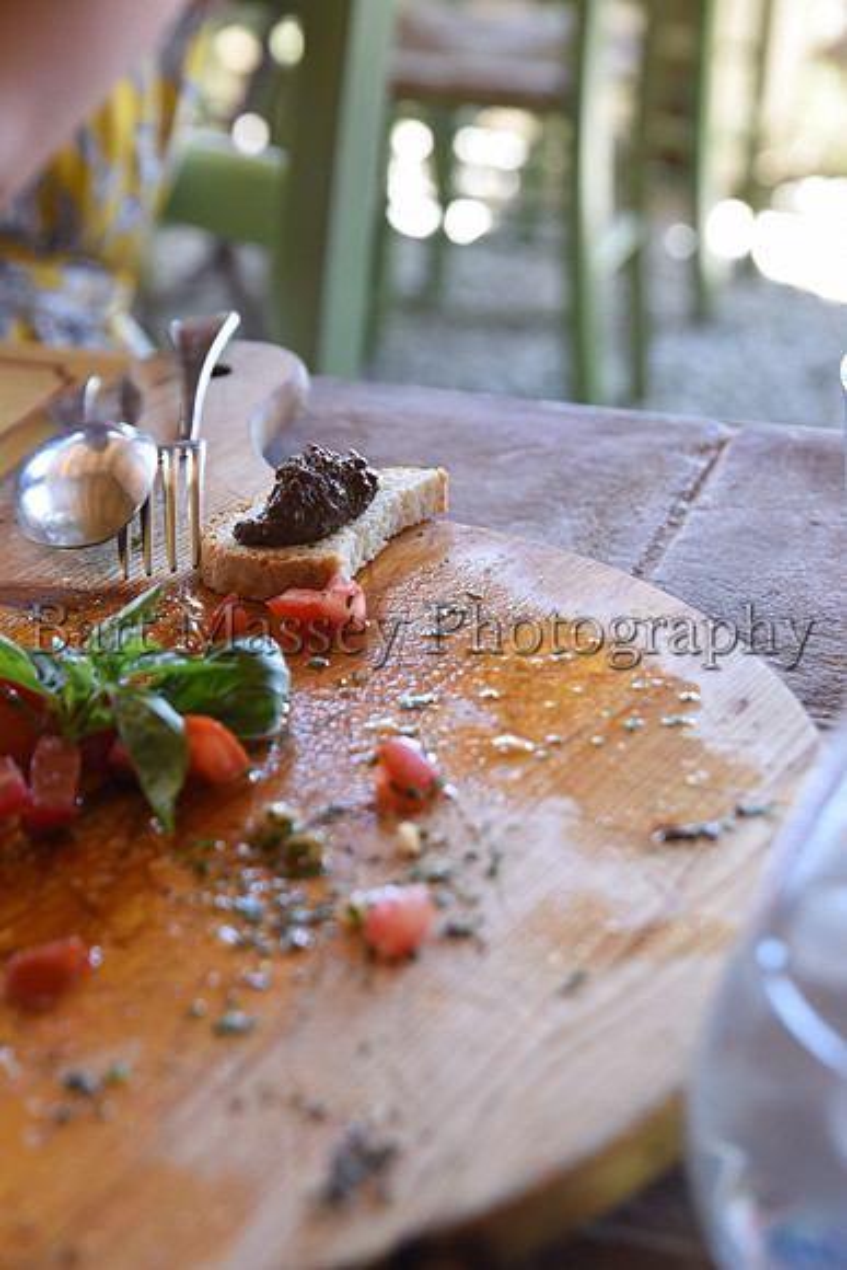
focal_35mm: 75
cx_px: 424
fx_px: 2645
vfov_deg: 27.0
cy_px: 635
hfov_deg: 18.2
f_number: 7.1
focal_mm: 75
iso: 1400
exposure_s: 1/125
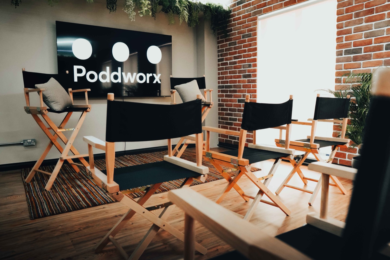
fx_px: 260
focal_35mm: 24
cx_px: 195
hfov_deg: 73.8
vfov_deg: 53.1
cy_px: 130
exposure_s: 1/160
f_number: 3.2
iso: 1600
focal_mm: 16
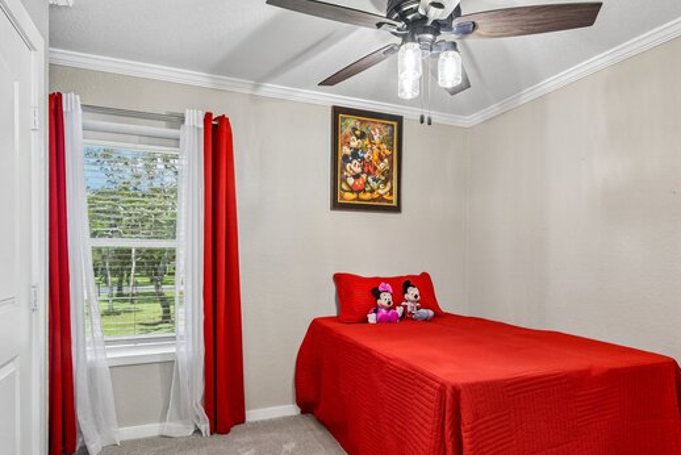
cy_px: 258
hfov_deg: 81.2
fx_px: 397
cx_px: 335
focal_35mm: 21
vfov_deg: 59.3
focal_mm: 17
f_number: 8
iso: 2500
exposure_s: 1/15
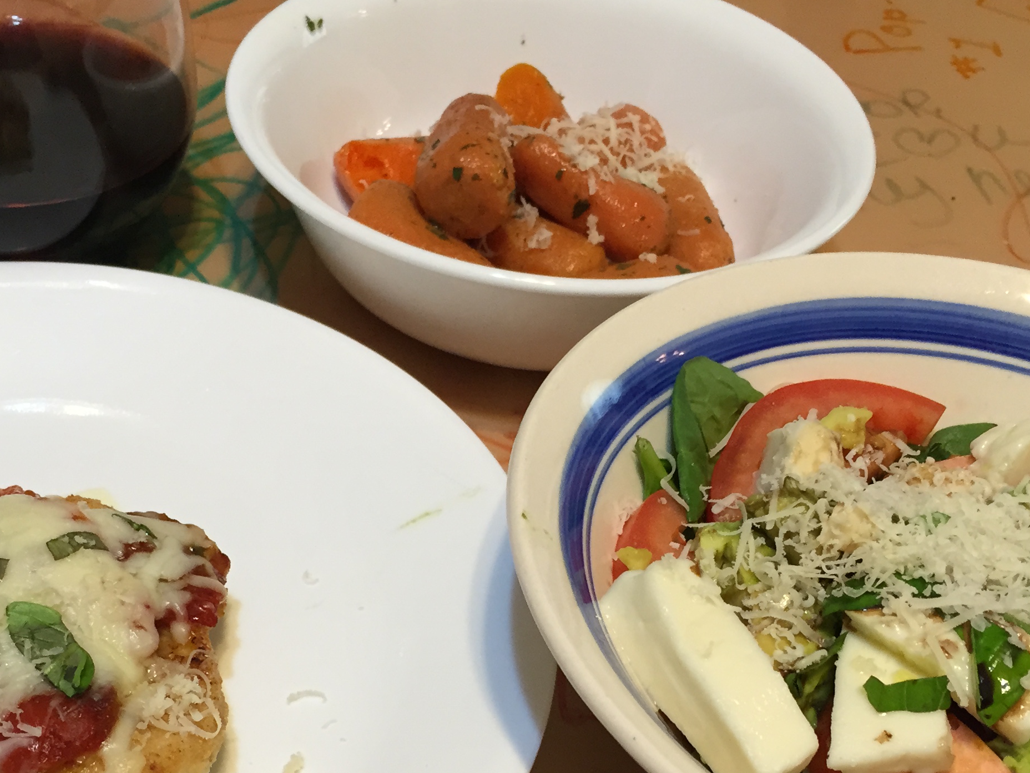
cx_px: 437
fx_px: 1518
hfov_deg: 37.4
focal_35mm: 51
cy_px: 643
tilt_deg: -46.8
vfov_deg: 27.8
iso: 100
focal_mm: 4.15
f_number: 2.2
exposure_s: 1/30
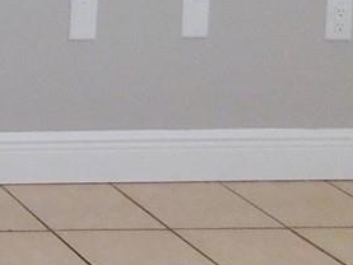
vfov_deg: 10.3
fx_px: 1357
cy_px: -271
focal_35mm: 133
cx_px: -543
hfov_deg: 11.6
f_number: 3
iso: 250
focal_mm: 4
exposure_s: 1/30
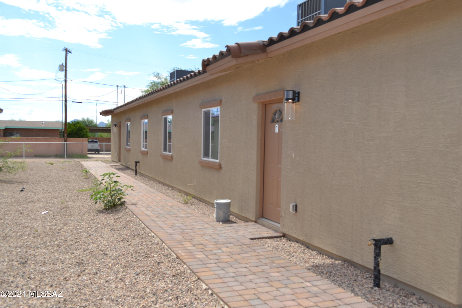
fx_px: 423
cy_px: 154
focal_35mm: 33
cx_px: 231
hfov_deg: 57.2
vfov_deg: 40.0
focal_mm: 22
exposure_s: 1/200
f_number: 10
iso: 100
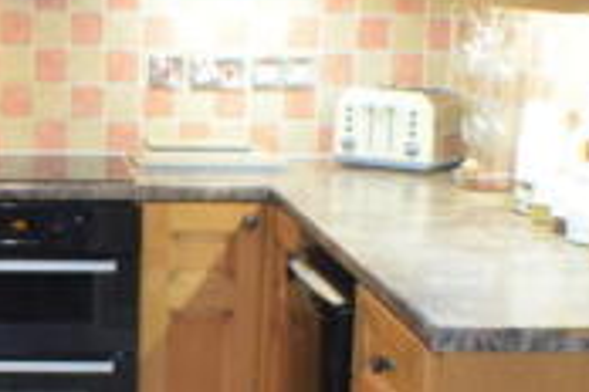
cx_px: 42
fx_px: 1945
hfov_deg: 16.9
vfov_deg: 11.5
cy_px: 306
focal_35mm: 119
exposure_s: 1/60
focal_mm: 21
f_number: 3.8
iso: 1600
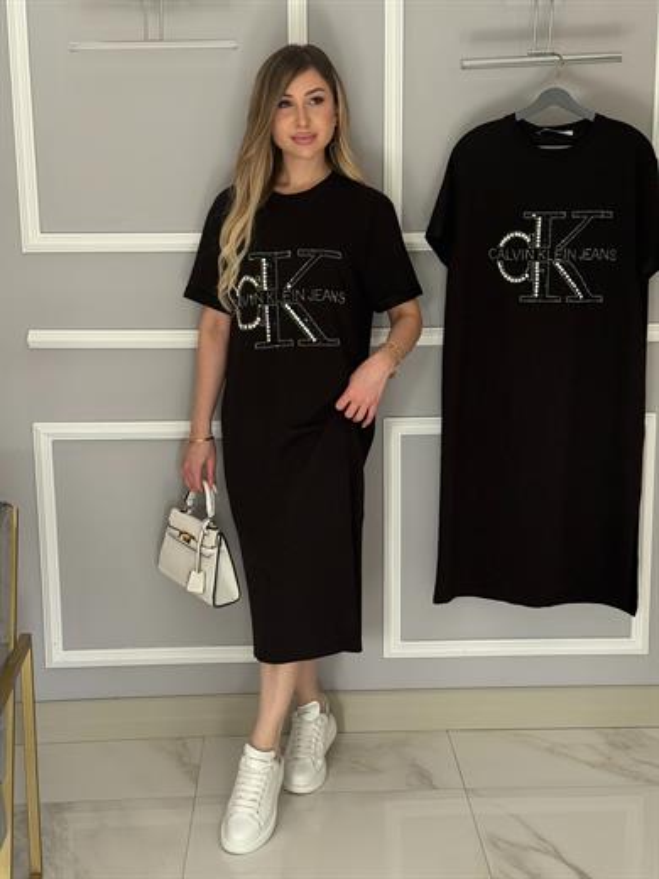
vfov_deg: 39.7
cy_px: 440
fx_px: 1218
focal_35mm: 48
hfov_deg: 30.3
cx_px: 330
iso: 200
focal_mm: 6.76
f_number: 1.78
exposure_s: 1/213
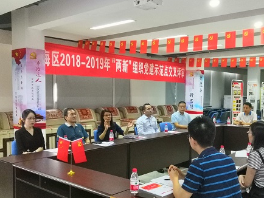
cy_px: 110
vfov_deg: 37.7
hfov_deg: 48.8
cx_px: 150
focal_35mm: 38
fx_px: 290
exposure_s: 1/33.3
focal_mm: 3.95
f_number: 1.8
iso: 640
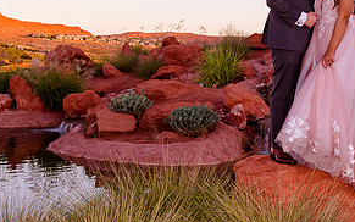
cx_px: 259
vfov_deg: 15.9
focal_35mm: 81
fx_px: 784
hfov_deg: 25.3
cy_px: 10
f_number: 8
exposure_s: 1/160
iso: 640
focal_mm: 38
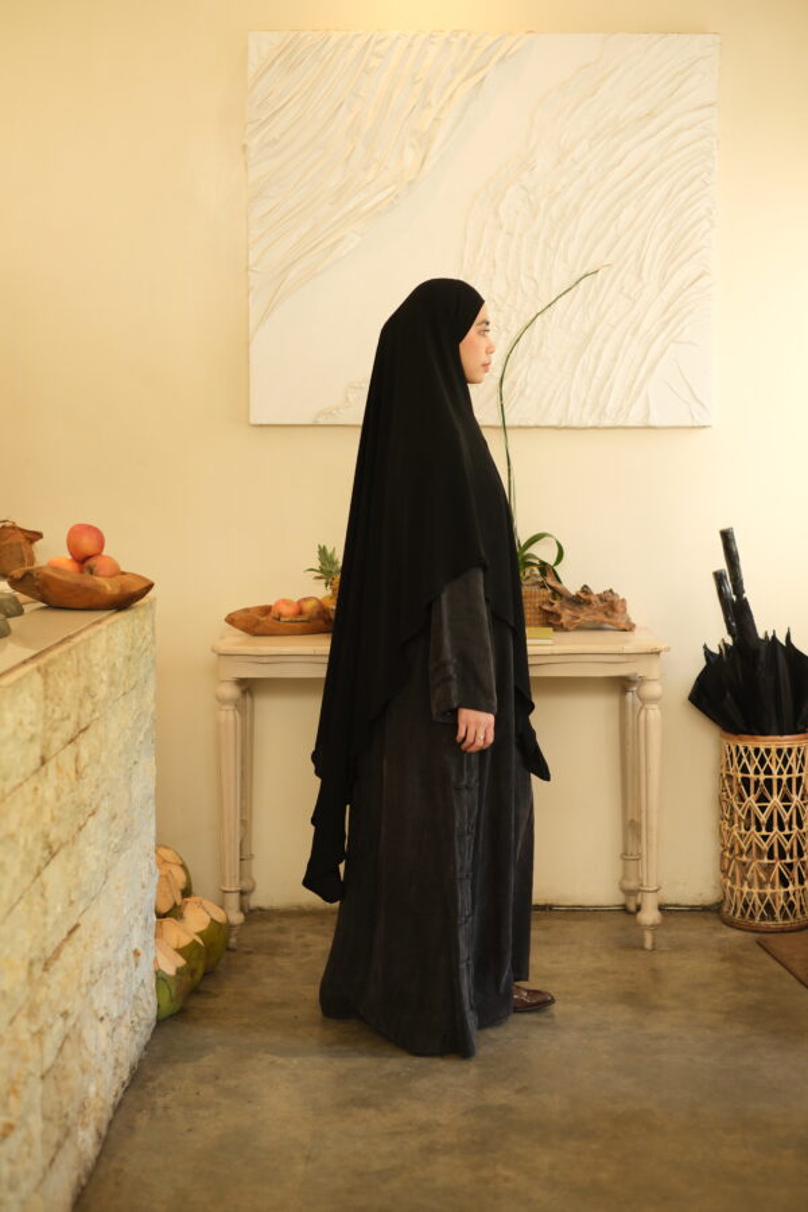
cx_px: 404
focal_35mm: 53
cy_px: 606
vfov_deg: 37.5
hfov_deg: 25.5
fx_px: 1784
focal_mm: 35
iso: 1000
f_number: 2.2
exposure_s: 1/250
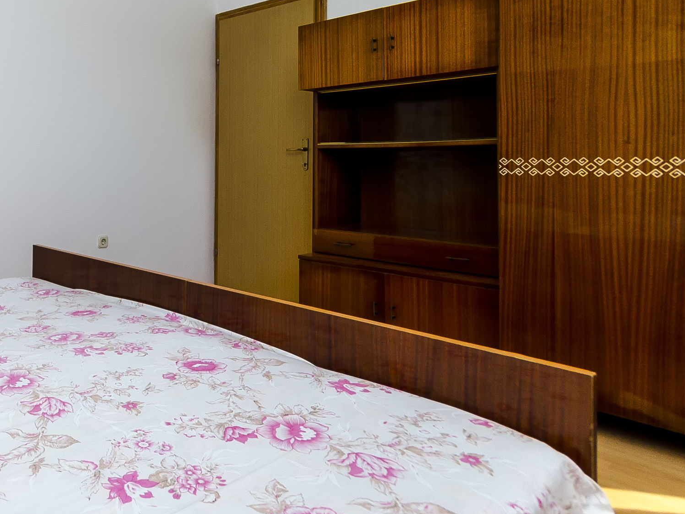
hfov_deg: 56.4
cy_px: 143
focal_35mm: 27
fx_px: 534
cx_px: 69
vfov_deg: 49.8
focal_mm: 10
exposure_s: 1/160
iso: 200
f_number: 8
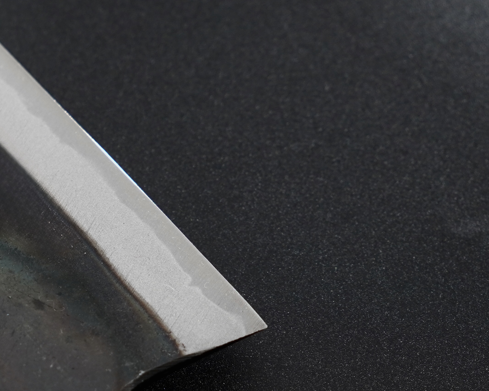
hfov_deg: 15.1
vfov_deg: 12.3
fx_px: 1798
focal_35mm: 124
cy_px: 361
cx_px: -36
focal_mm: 31.4
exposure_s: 1/160
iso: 250
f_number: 5
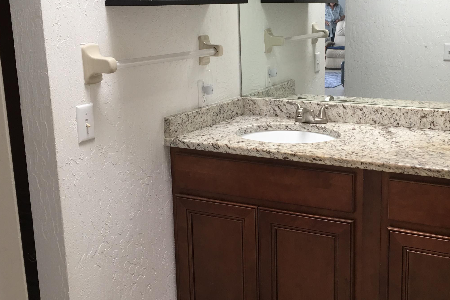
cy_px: 123
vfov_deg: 29.8
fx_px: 562
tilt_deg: -9.7
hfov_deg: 43.2
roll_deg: +1.4
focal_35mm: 45
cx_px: 283
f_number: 2.2
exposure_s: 1/15
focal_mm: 4.15
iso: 25
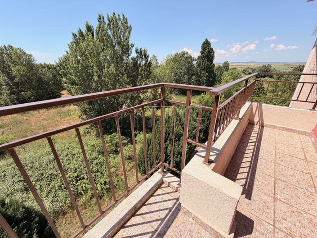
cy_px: 119
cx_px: 158
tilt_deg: -22.1
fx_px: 128
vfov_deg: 85.6
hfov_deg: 102.1
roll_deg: +0.6
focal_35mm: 14
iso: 20
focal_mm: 2.22
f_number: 2.2
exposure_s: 1/853
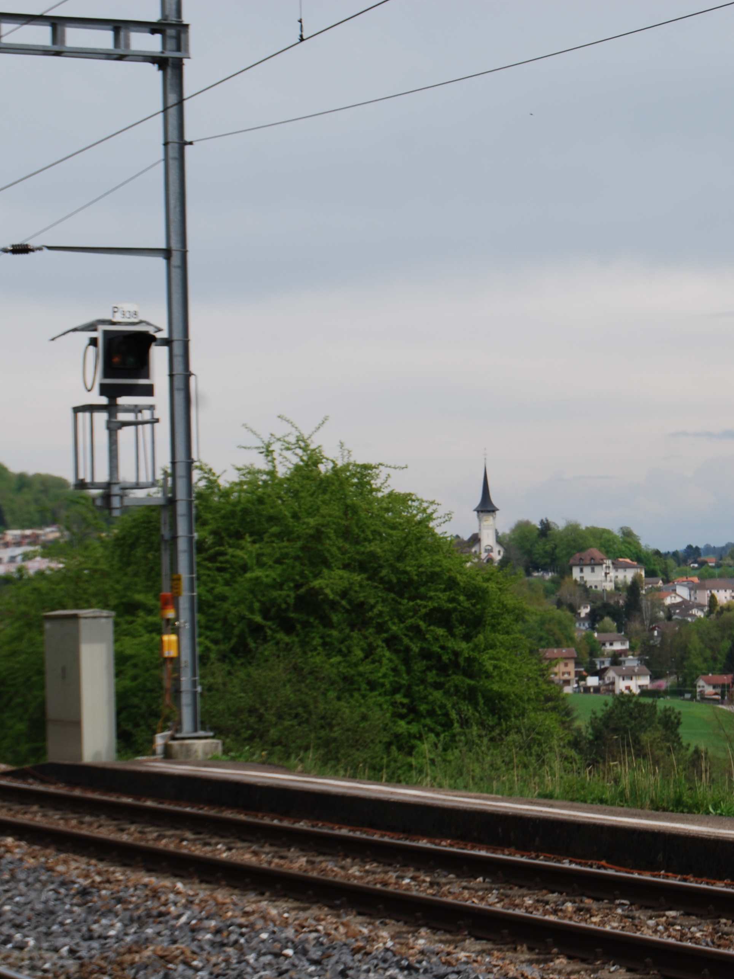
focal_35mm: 120
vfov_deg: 16.5
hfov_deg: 12.3
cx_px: 542
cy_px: 487
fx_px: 3386
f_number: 8
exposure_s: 1/250
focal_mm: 55
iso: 100
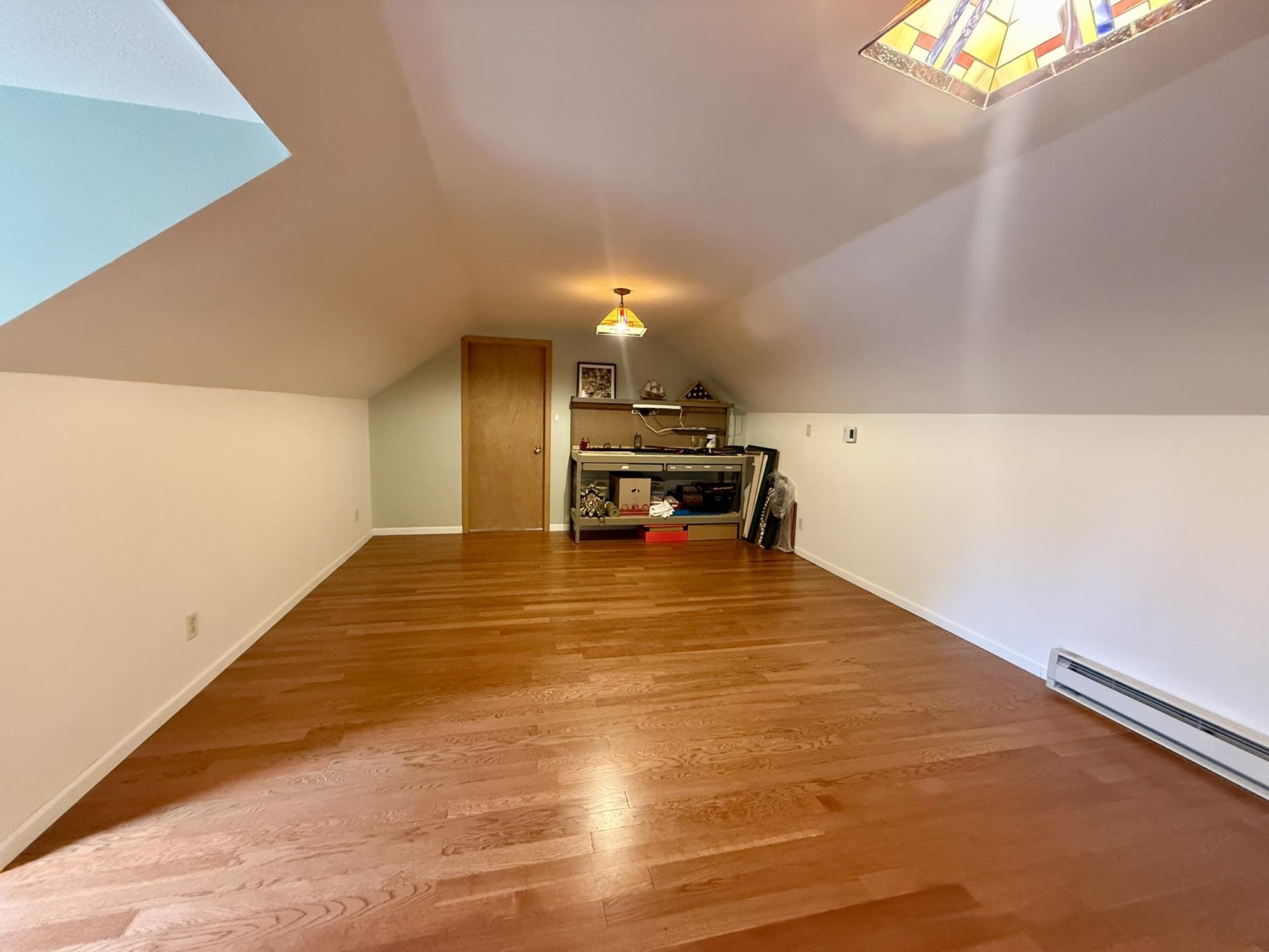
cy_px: 476
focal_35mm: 14
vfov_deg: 85.7
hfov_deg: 102.1
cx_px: 634
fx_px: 513
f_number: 2.2
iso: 800
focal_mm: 2.22
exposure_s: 1/60
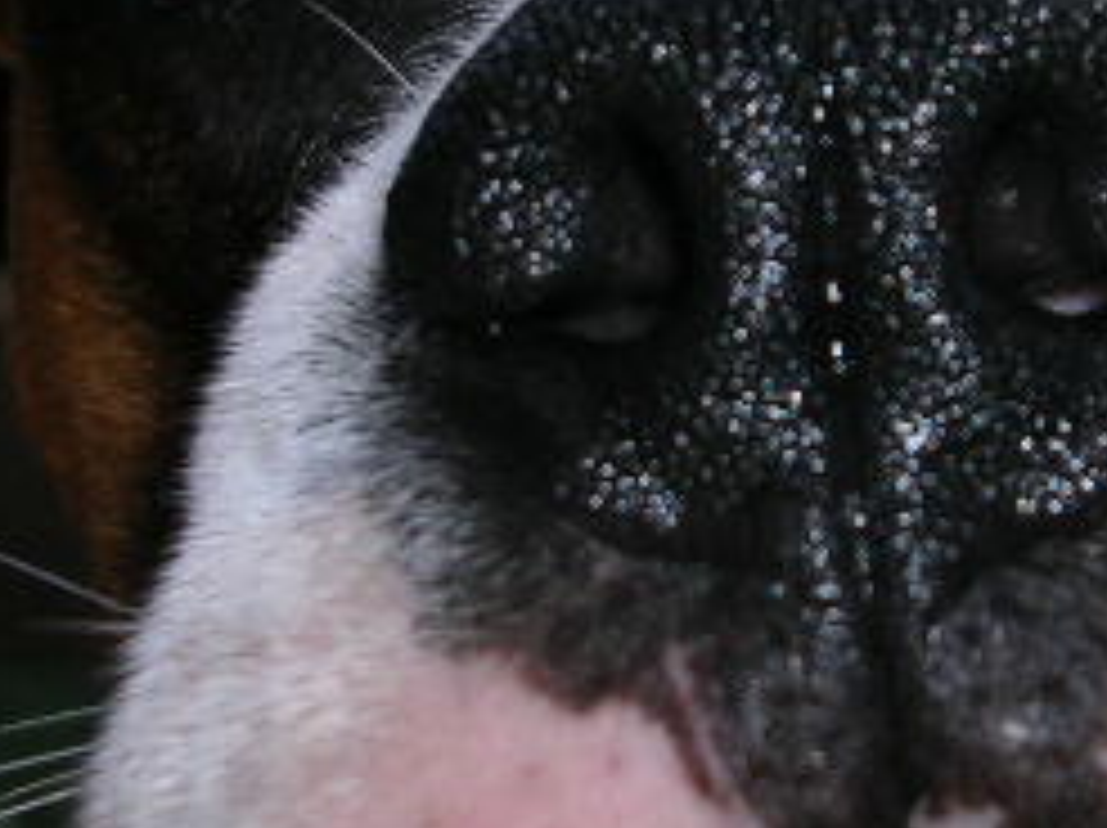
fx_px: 3163
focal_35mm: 99
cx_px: 909
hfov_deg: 19.6
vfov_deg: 14.9
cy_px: 310
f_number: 2.8
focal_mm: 5.8
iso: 50
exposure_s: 1/60.1
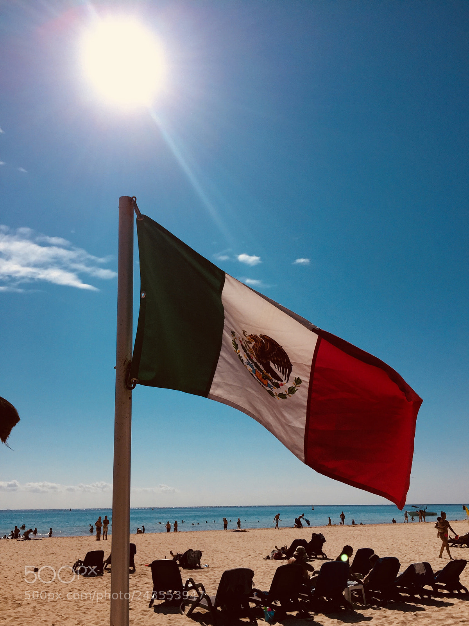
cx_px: 234
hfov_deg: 48.2
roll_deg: +0.8
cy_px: 313
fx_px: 524
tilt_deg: +20.2
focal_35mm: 29
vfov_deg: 61.7
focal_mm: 4.15
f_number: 2.2
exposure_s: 1/9901
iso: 32
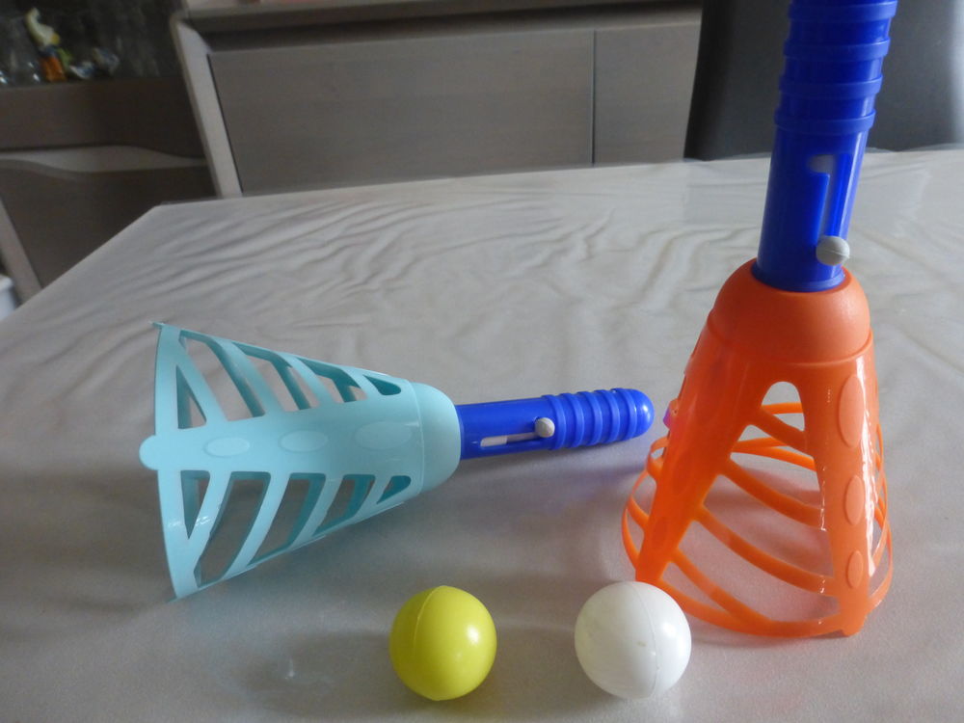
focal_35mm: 25
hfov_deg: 69.4
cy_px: 362
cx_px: 482
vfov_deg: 54.9
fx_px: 696
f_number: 3.3
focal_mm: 4.3
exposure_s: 1/10
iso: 400
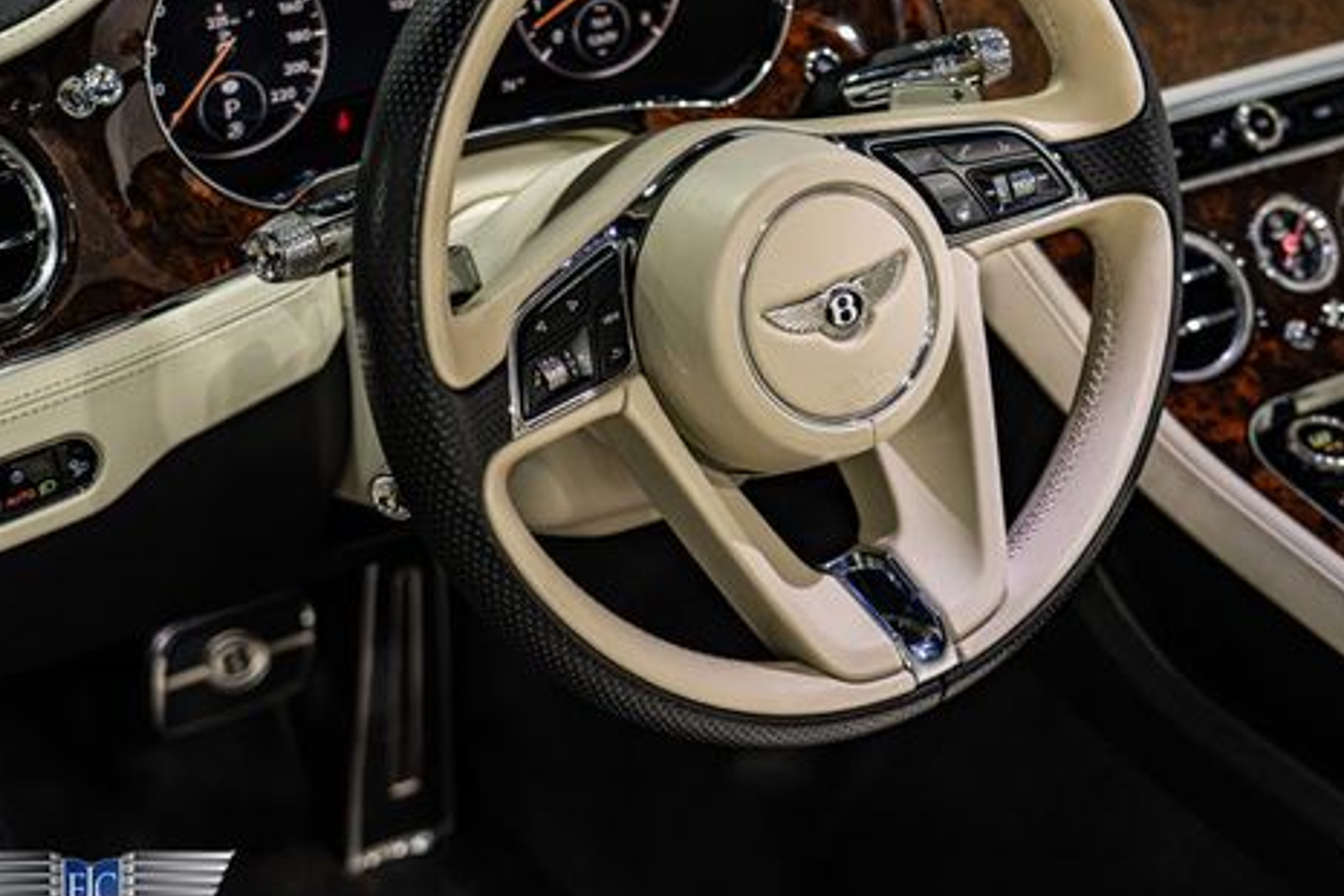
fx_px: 2725
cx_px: 804
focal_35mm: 73
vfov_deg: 18.7
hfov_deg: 27.6
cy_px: 366
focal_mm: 53
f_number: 4
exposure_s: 1/125
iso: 1600
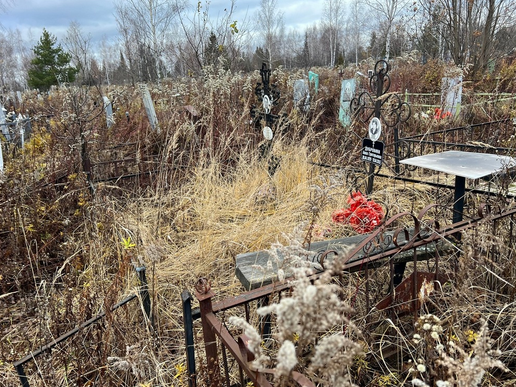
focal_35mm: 27
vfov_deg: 51.4
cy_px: 191
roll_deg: -0.4
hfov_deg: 65.3
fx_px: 403
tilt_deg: -18.8
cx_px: 250
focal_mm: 5.7
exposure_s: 1/121
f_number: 1.5
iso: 32
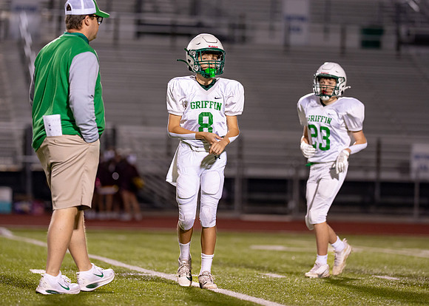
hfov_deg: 11.3
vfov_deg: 8.1
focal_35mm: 178
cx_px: 215
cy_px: 144
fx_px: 2164
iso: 1000
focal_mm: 135
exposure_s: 1/1000
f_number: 1.8
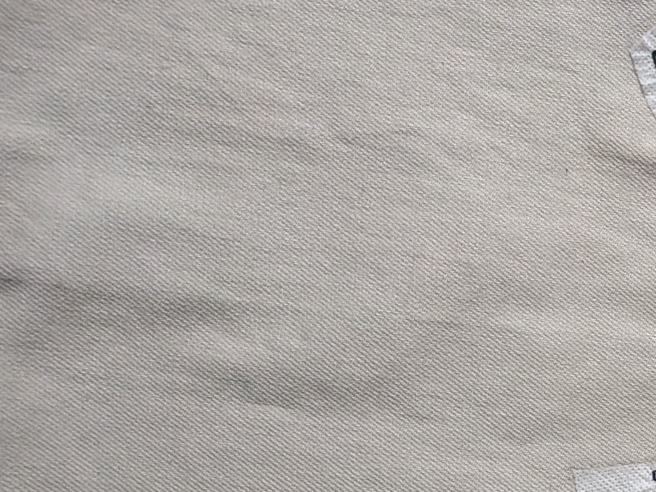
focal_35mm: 64
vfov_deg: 22.4
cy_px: 439
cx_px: 870
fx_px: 1213
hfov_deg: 25.6
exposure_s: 1/60
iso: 1968
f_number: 1.7
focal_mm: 4.53
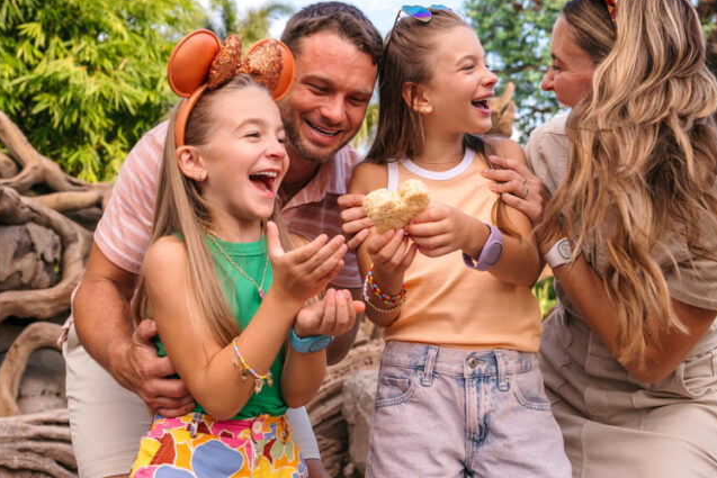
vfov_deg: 29.0
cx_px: 392
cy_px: 133
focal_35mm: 46
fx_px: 912
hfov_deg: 42.9
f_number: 4
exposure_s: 1/1000
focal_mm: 28.5
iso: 400
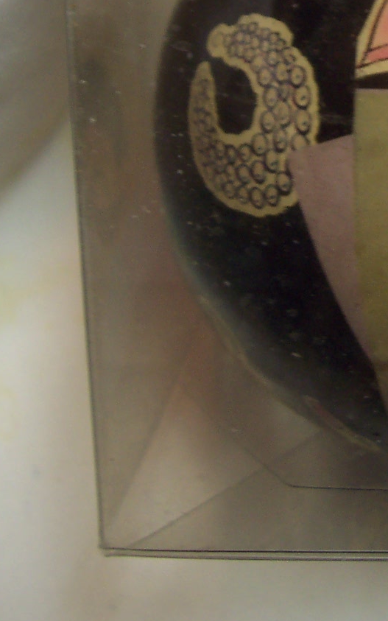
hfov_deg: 16.4
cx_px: 437
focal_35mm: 77
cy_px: 49
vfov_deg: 25.8
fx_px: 1303
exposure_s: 1/30
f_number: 2.8
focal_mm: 5.6
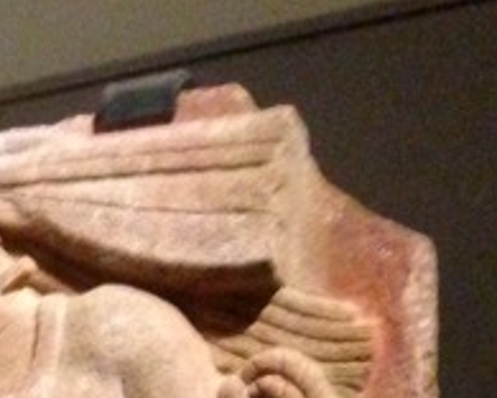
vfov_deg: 10.9
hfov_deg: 12.8
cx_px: -489
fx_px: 1942
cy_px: 742
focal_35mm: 132
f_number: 2.4
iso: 500
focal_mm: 4.12
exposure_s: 1/15
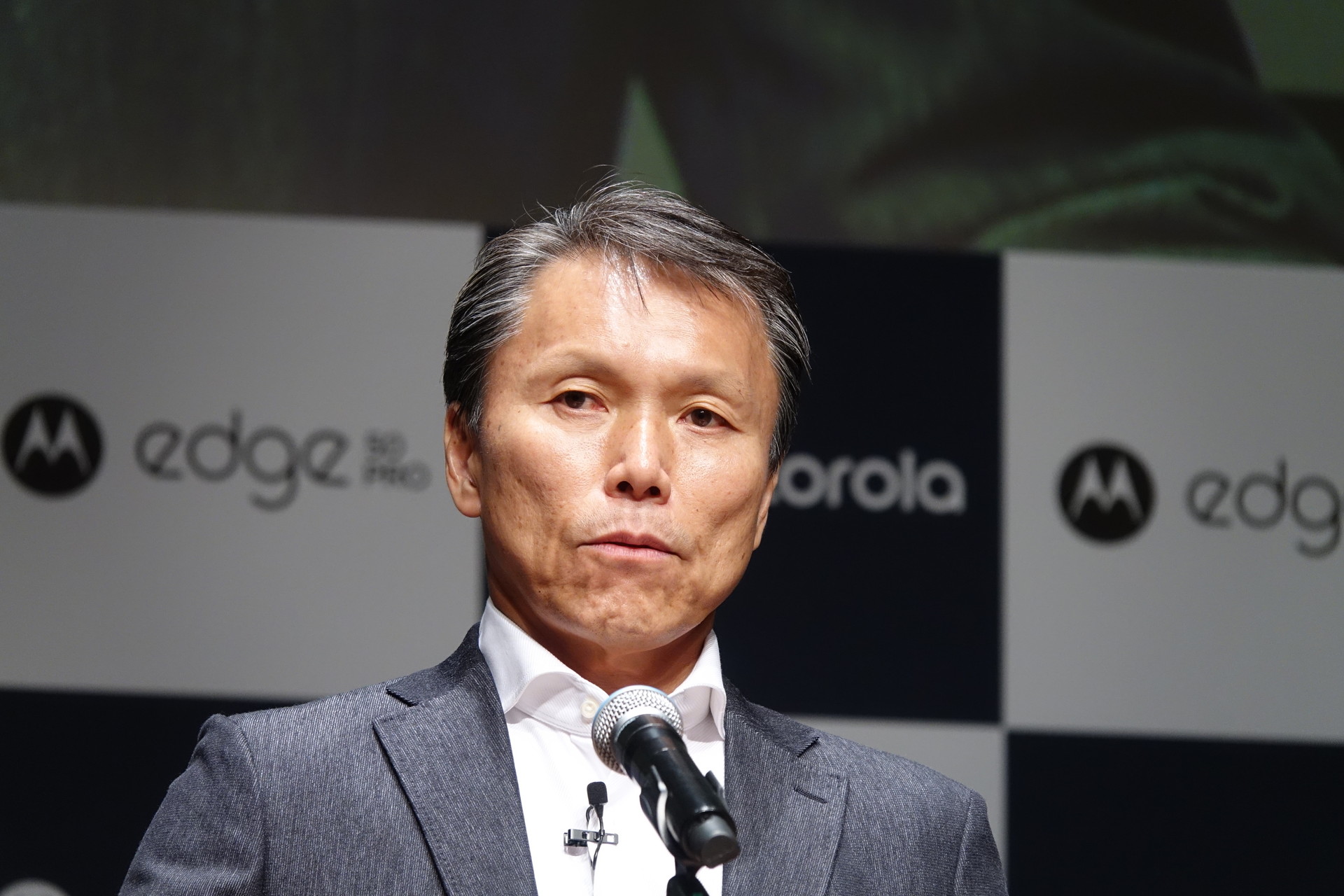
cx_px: 672
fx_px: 14559
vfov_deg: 3.5
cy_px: 448
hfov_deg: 5.3
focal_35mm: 390
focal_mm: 143.15
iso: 1000
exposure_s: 1/250
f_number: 4
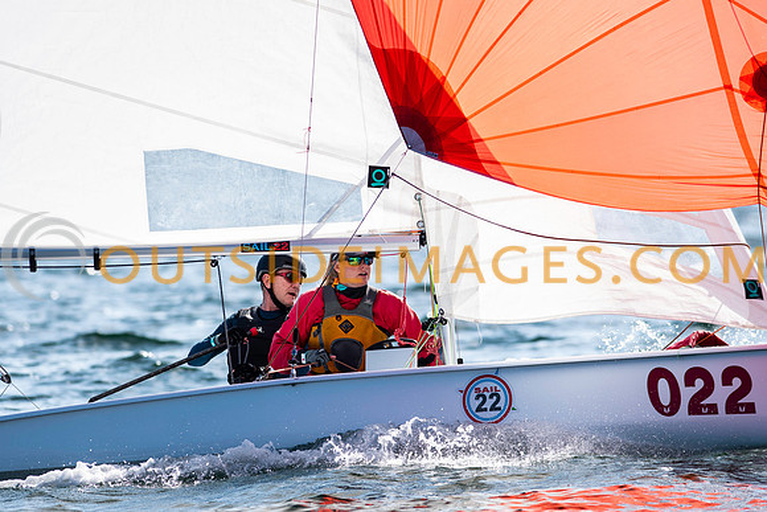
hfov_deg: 4.6
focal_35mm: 450
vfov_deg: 3.1
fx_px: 9589
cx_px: 384
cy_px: 256
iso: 200
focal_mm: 300
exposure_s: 1/1600
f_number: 5
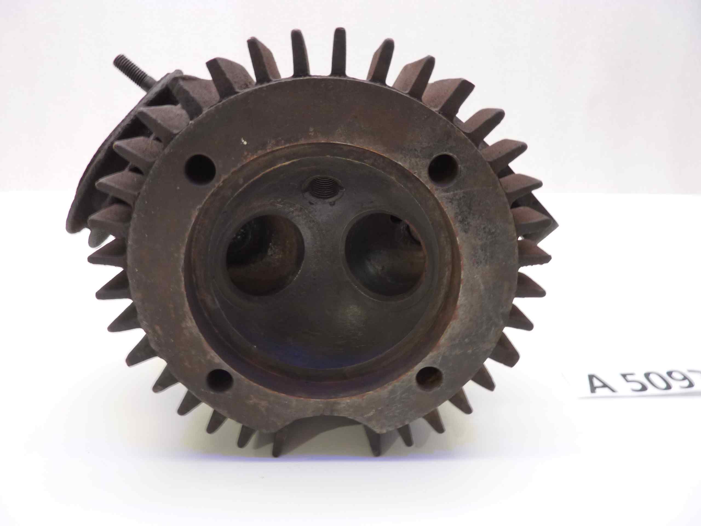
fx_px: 506
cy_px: 263
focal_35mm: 25
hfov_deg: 69.4
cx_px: 350
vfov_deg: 54.9
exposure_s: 1/8
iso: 125
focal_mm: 4.1
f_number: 3.3
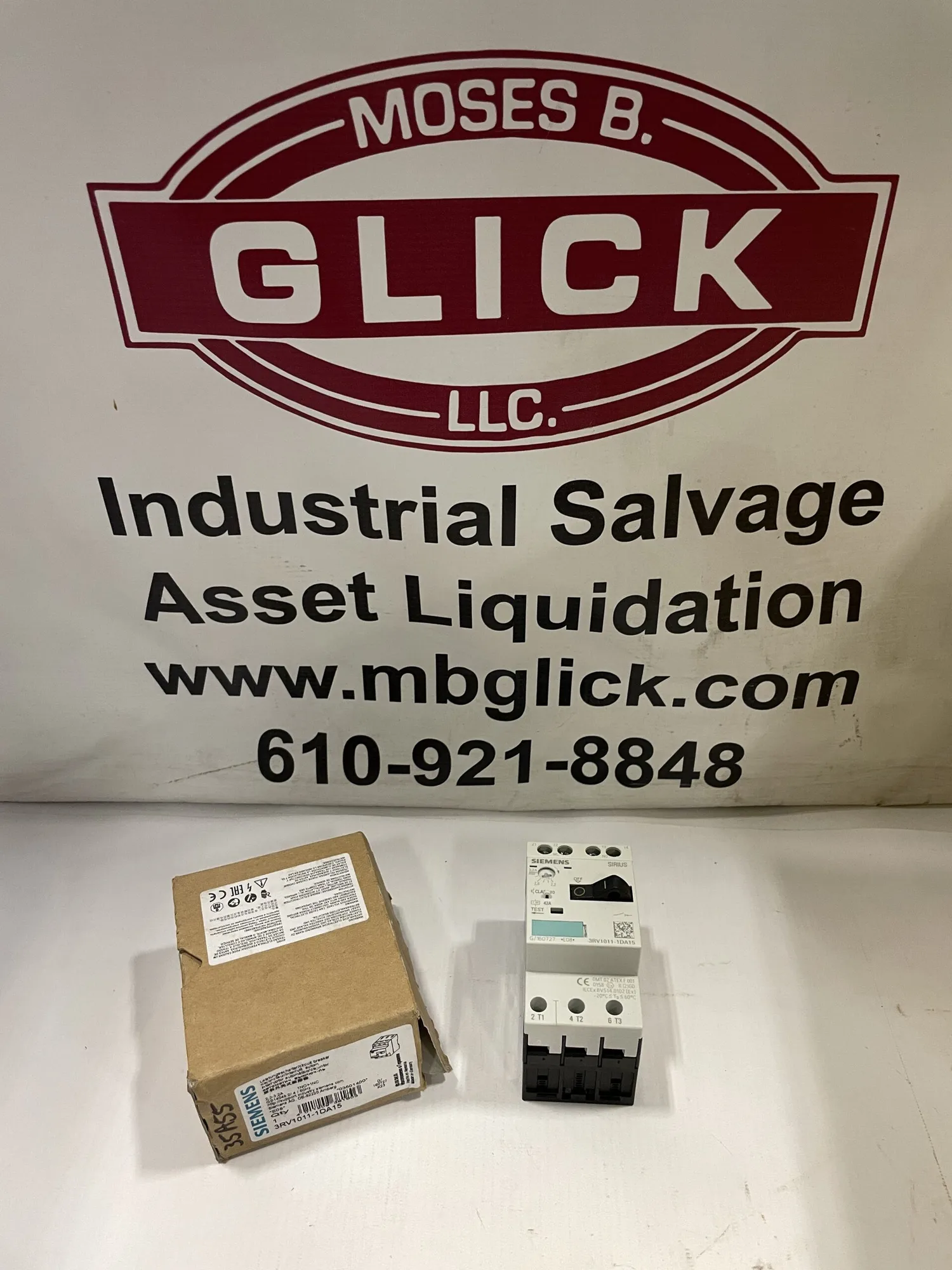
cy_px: 635
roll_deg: -1.4
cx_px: 476
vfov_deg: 67.3
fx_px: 953
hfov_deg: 53.1
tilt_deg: -34.2
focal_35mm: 26
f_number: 1.6
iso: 160
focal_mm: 4.2
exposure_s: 1/60
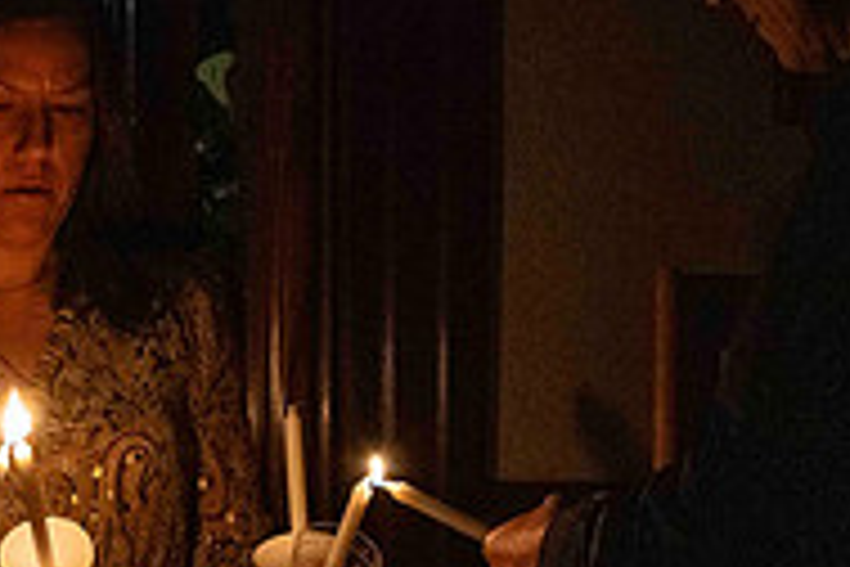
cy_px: 394
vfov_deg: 7.3
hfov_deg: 10.9
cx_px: -58
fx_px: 4415
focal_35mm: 187
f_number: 6.3
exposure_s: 1/40
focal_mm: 61
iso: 8000
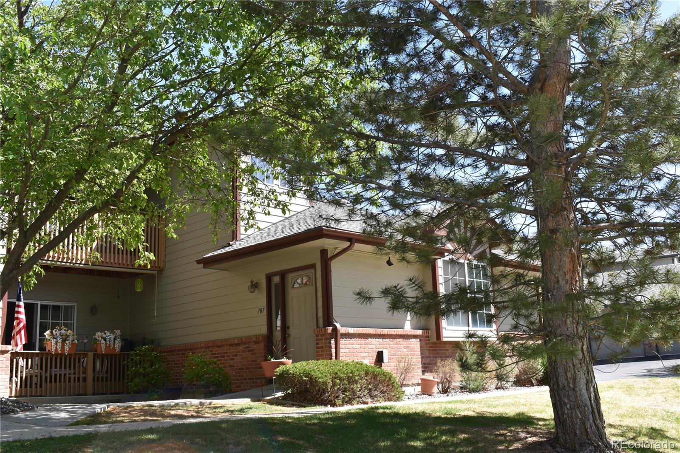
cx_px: 340
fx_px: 651
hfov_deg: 55.1
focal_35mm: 34
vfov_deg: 38.3
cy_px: 226
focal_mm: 23
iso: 160
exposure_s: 1/80
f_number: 11
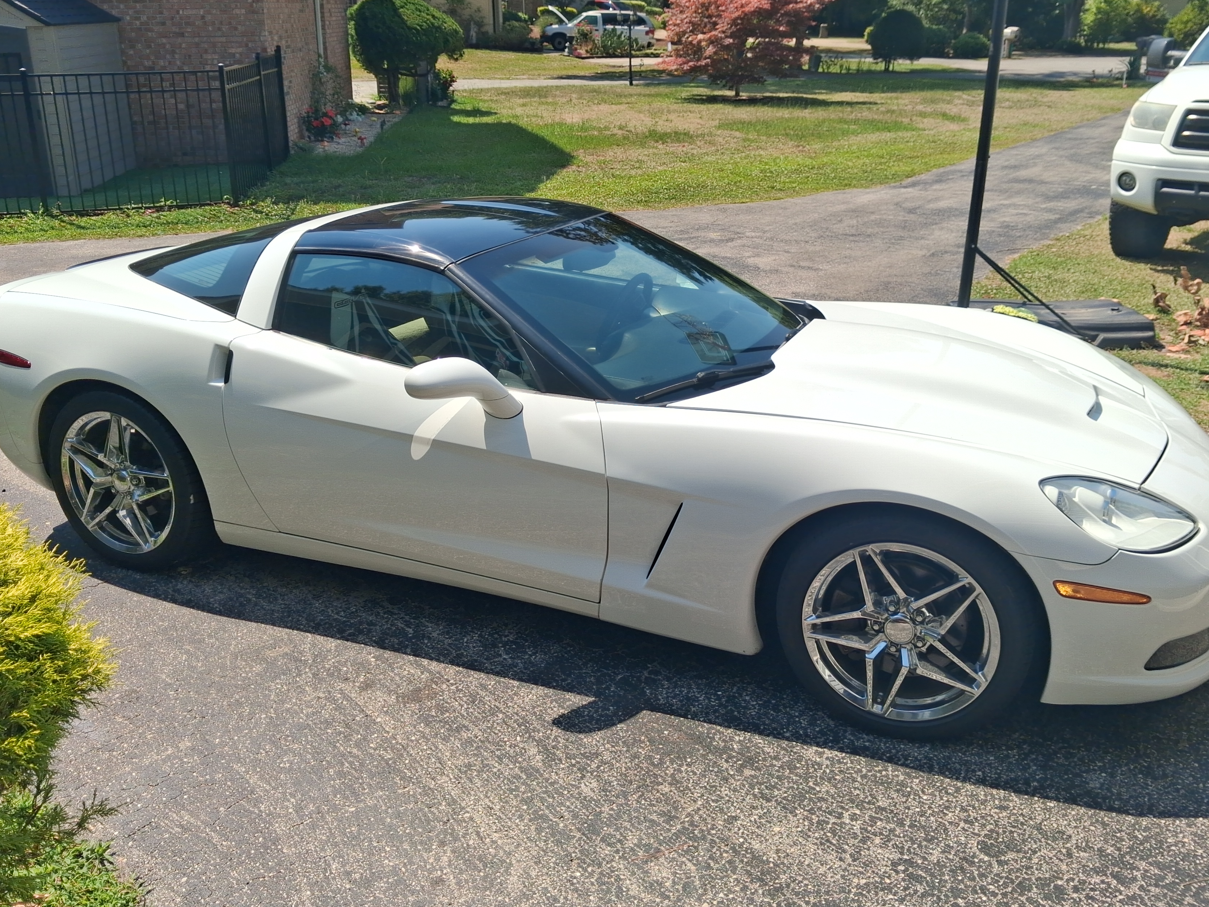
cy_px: 379
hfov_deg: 55.3
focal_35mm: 33
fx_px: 1153
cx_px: 627
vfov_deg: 42.8
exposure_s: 1/845
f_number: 1.8
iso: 25
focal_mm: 4
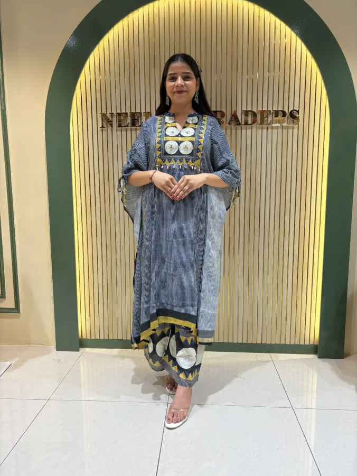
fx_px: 357
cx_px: 178
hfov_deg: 53.1
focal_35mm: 26
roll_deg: +0.4
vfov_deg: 67.3
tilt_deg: -7.6
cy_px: 238
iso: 40
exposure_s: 1/100
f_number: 1.6
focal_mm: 5.96
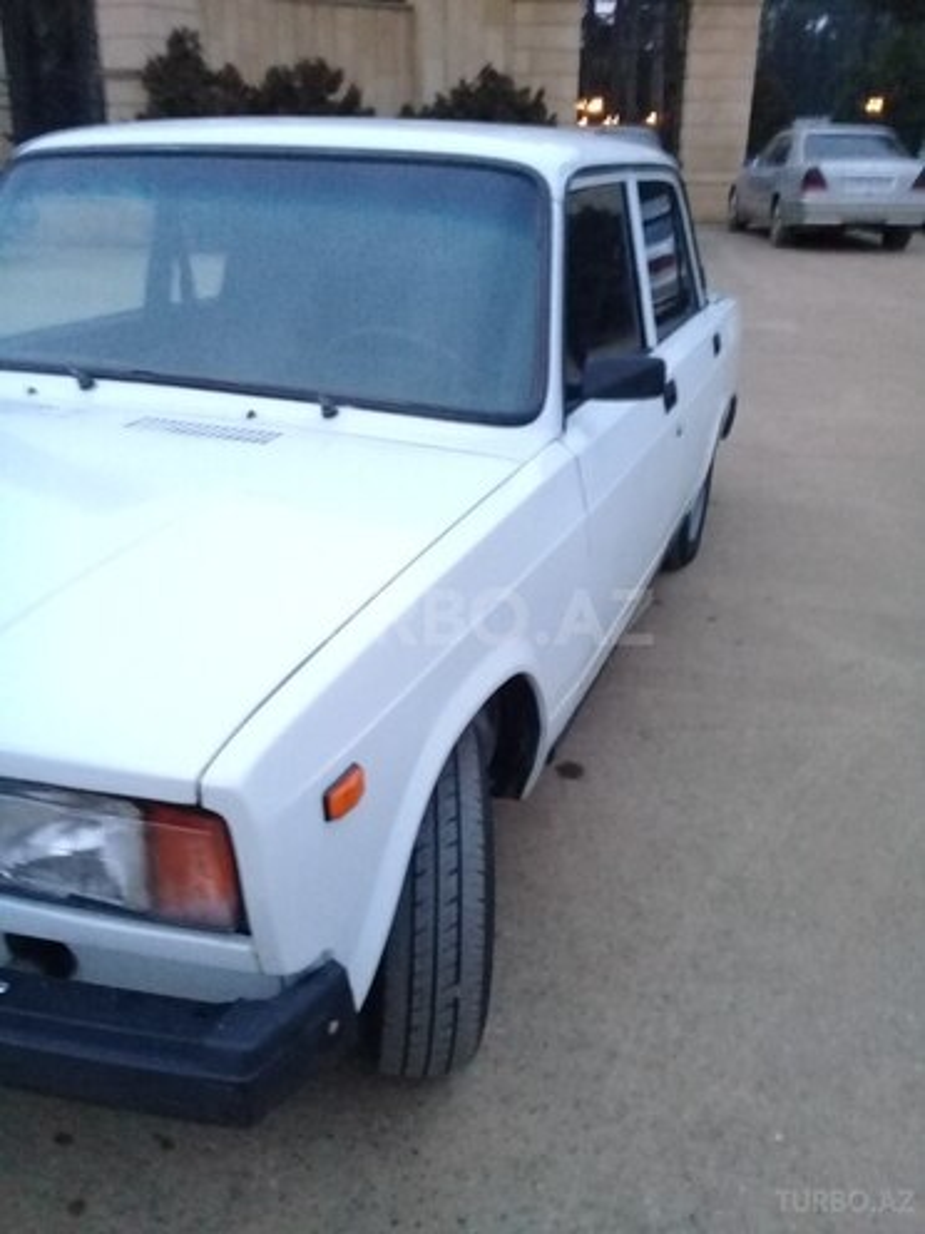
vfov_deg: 58.4
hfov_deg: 45.4
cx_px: 462
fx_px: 1104
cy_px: 617
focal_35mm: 31
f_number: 2.2
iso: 400
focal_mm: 3.3
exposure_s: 1/17
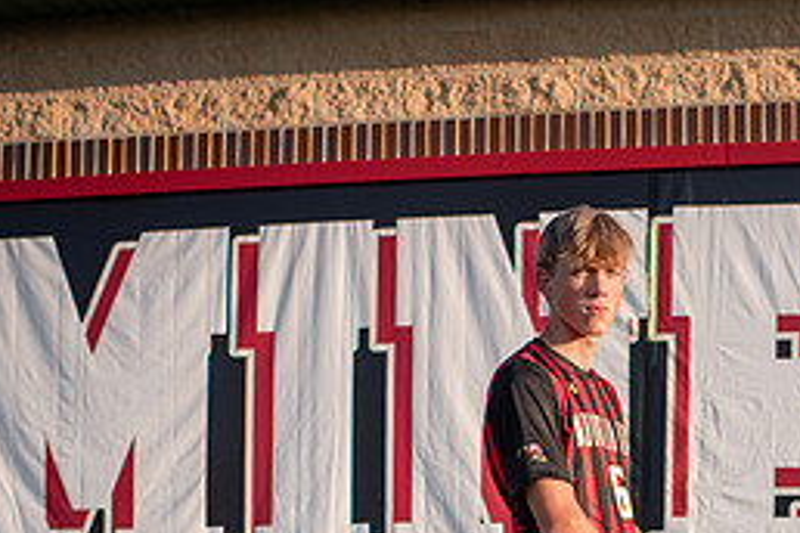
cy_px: 584
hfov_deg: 23.8
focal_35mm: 83
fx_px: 1844
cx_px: 733
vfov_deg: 16.0
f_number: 2.8
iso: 320
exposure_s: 1/2500
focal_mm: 35
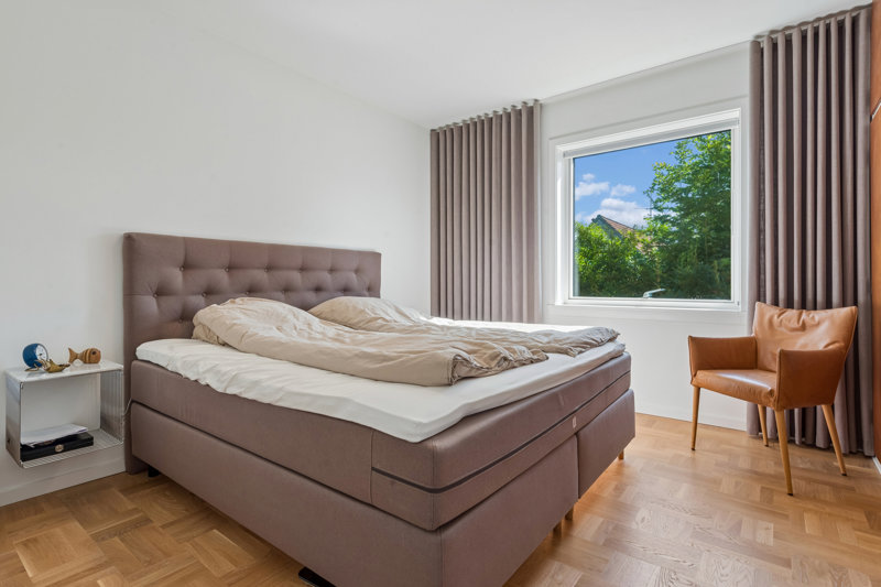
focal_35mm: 18
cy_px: 294
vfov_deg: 67.4
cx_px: 440
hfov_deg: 90.0
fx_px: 440
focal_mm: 18
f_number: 10
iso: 200
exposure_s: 1/25
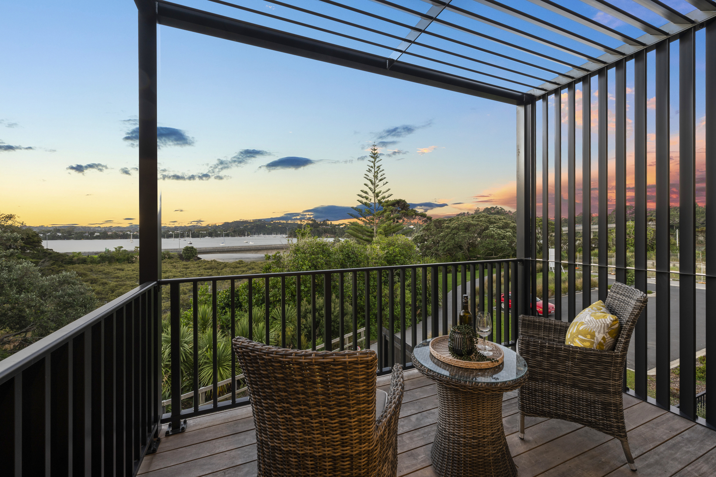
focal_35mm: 14
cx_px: 358
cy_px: 238
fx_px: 278
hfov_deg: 104.3
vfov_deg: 81.1
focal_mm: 14
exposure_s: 1/3
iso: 400
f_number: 13
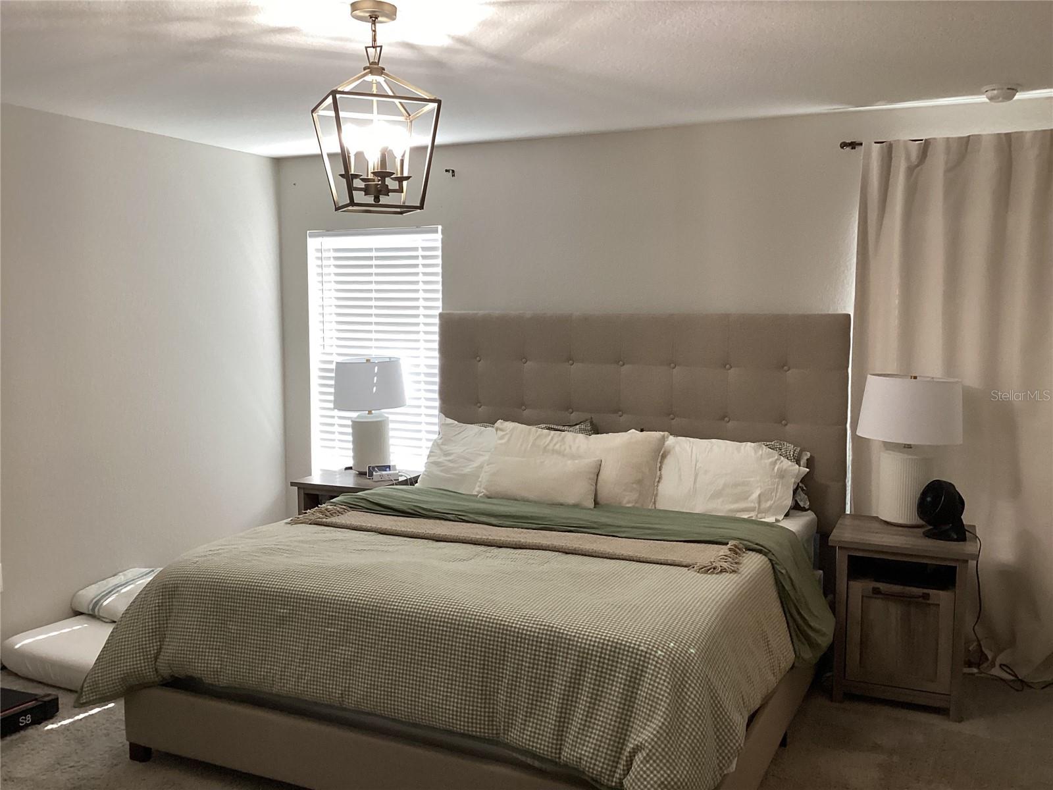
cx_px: 526
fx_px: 943
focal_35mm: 31
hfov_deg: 58.4
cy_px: 395
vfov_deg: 45.4
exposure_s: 1/60
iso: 125
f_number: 2.4
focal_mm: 3.3
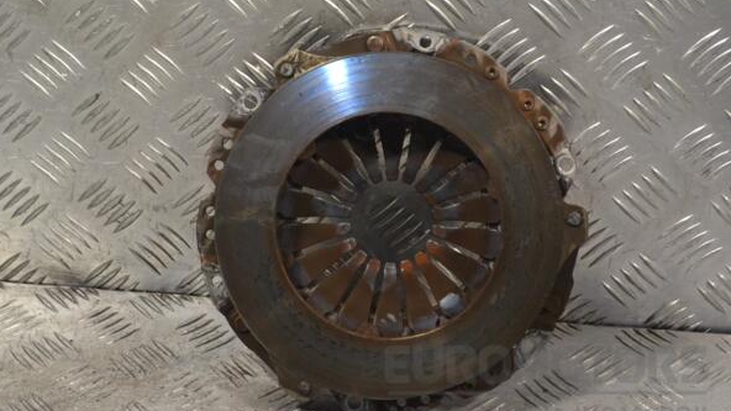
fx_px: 1697
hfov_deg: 24.3
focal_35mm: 88
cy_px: 200
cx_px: 362
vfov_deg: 13.8
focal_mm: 55
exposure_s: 1/250
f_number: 8
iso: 3200
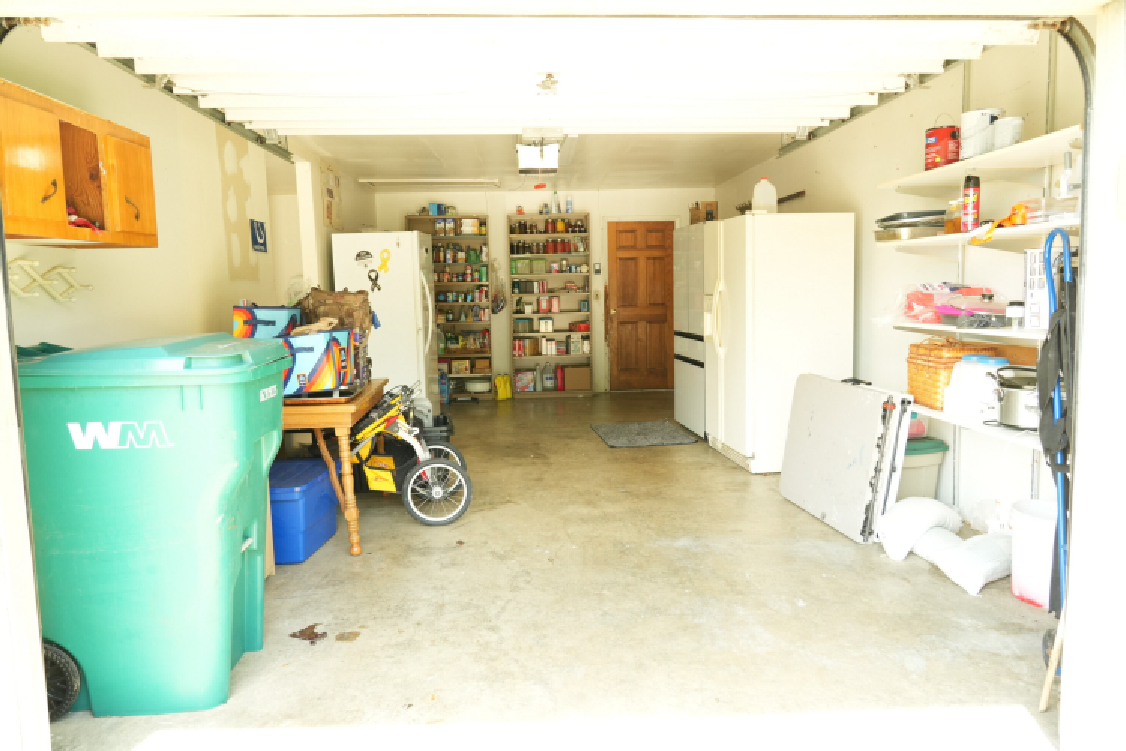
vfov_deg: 53.1
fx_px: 751
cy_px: 376
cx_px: 563
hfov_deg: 73.7
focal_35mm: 24
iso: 1600
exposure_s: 1/125
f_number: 6.3
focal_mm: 24
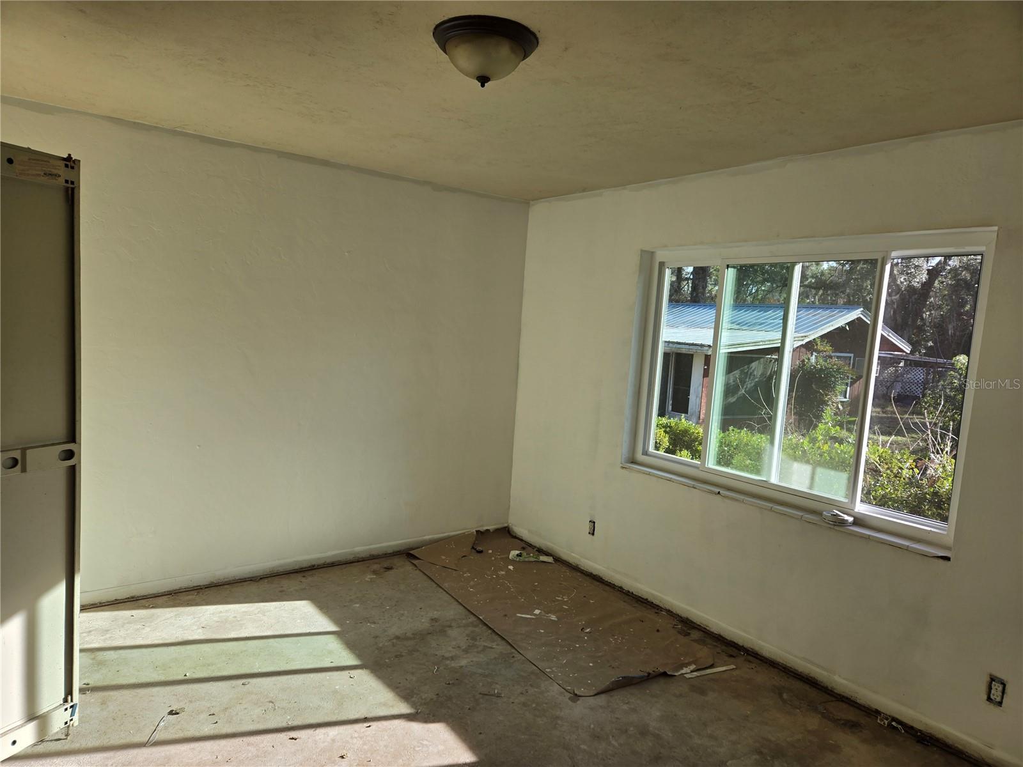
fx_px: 680
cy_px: 384
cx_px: 512
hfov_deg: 73.9
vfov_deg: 58.9
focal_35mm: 23
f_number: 1.8
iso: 25
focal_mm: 5.4
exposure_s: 1/292
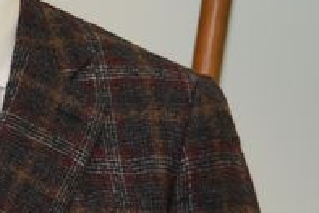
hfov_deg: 4.3
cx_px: -387
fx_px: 4162
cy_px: 172
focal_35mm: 469
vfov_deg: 2.9
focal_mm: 66
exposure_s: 1/200
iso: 800
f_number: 4
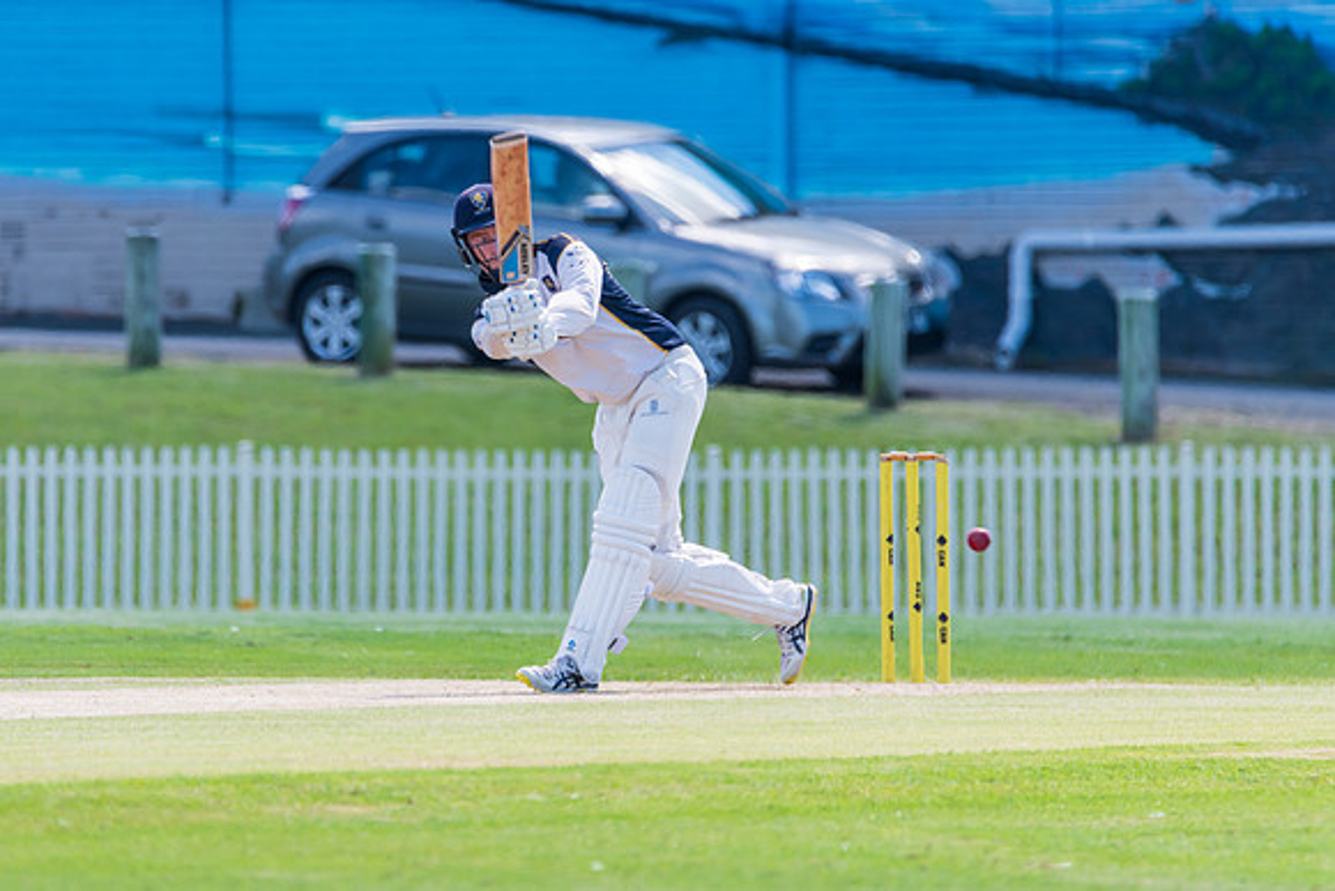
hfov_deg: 2.8
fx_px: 27064
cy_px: 408
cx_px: 531
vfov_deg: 1.9
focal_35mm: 730
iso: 400
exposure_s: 1/800
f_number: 6.3
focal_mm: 600
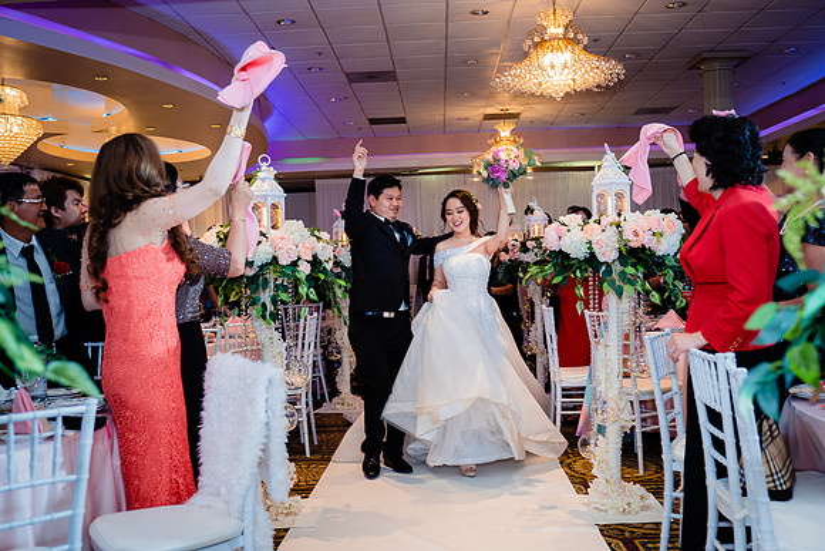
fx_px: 826
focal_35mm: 36
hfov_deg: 53.1
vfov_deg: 36.8
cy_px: 290
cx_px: 401
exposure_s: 1/160
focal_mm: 31
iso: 1250
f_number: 3.5
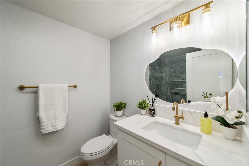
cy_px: 83
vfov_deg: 81.1
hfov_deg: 104.3
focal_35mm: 14
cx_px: 124
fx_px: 97
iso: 220
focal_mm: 14
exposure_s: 1/250
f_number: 4
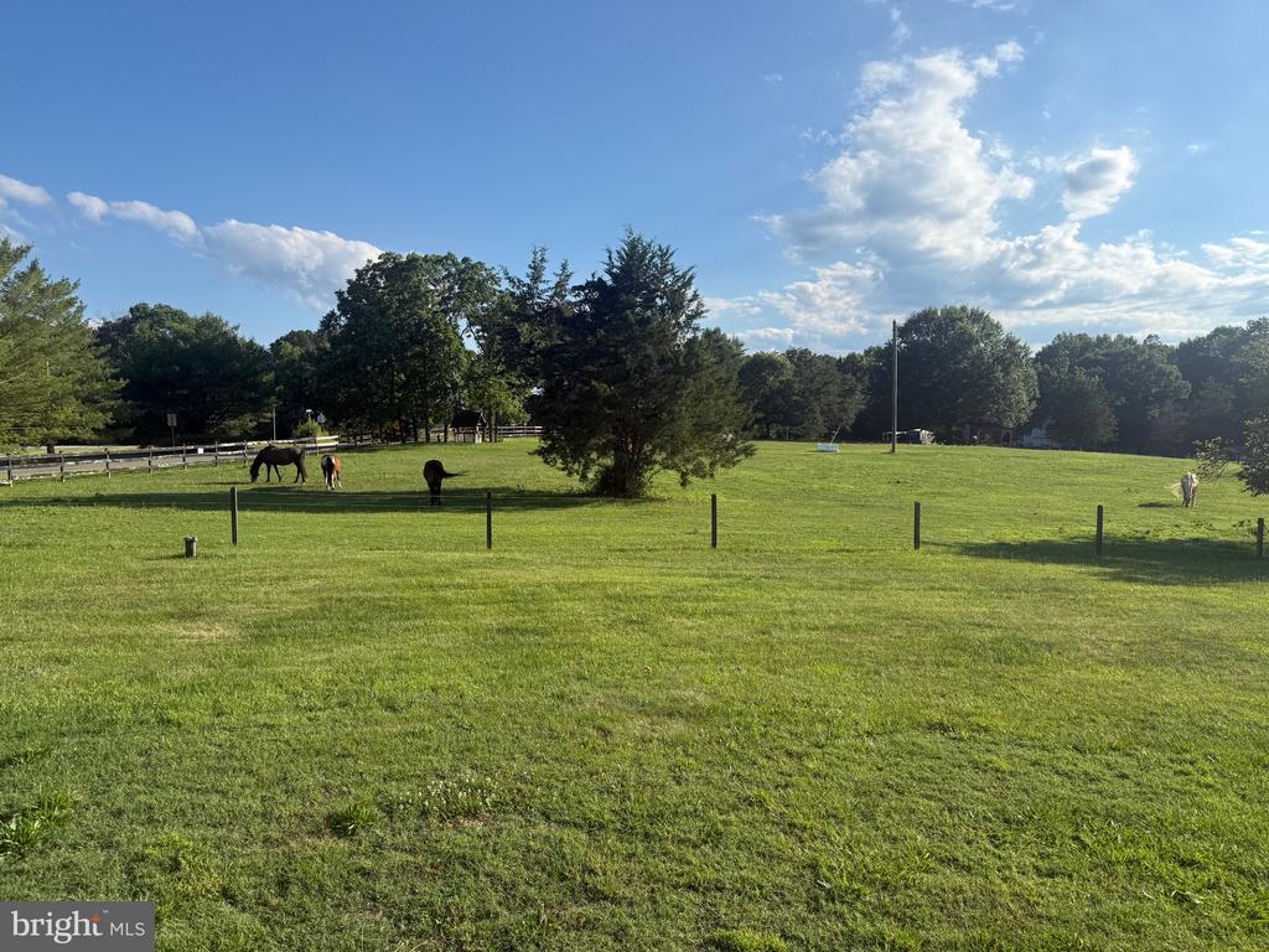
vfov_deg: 56.8
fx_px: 880
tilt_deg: -2.6
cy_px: 476
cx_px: 634
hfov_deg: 71.6
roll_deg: +0.5
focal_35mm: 24
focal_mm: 6.76
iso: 80
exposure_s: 1/3953
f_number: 1.78
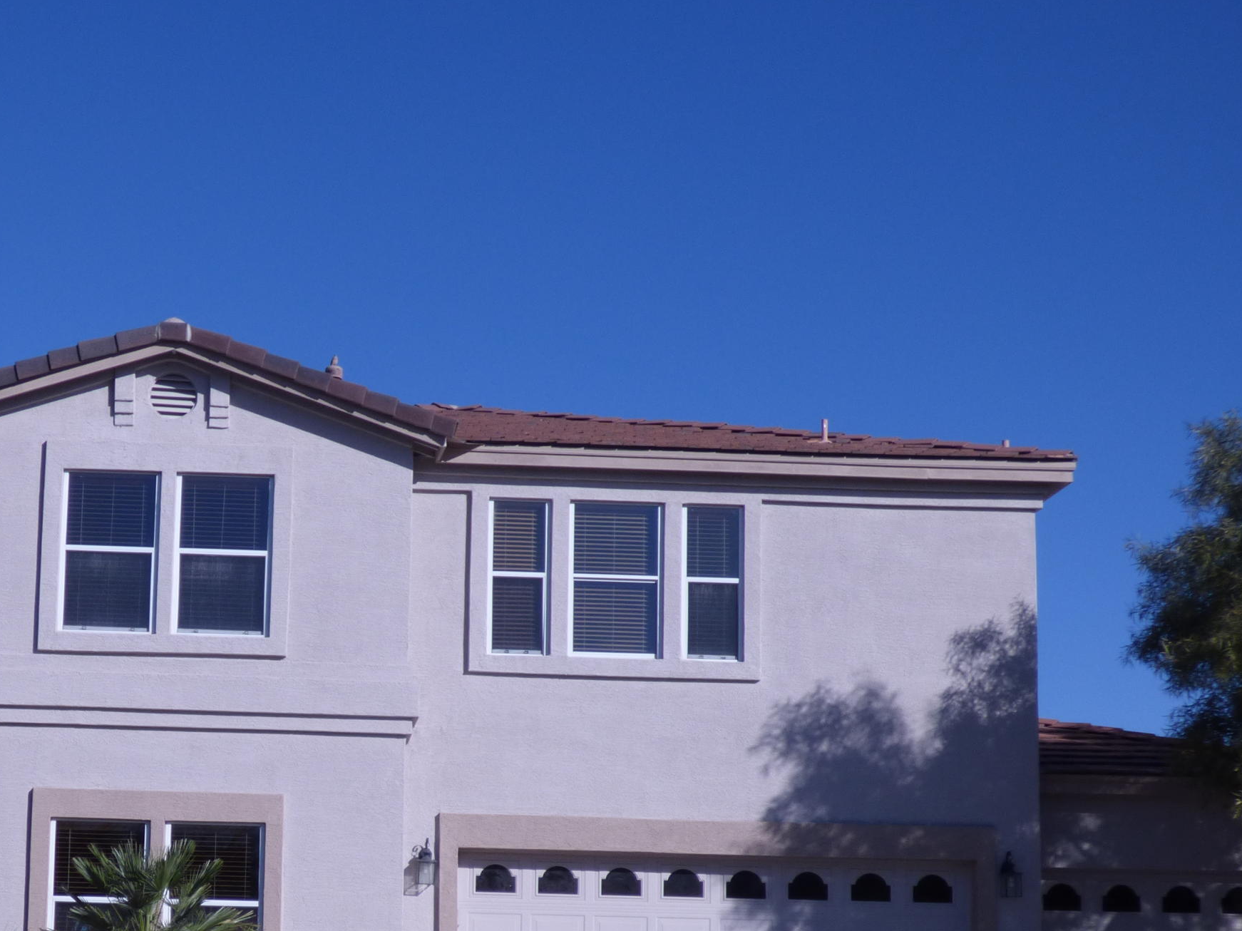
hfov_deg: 30.7
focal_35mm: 62
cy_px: 771
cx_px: 330
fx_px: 2224
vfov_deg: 23.2
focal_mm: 6.47
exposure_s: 1/1600
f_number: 3.5
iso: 100
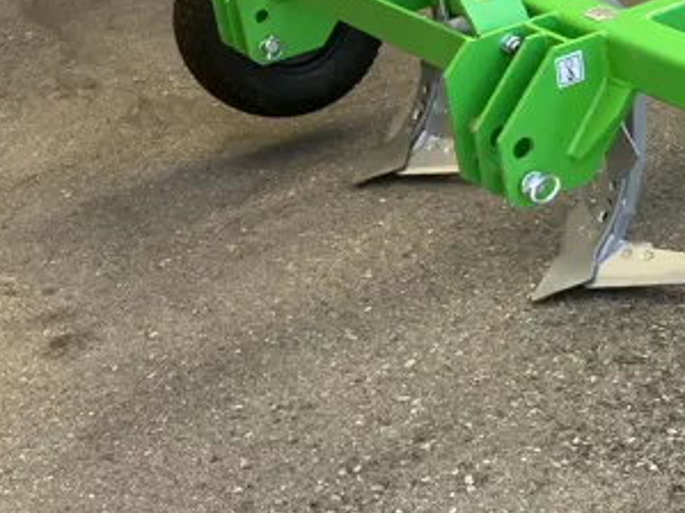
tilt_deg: -19.3
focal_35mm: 75
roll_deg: +3.1
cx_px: 829
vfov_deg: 19.3
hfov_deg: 23.6
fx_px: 1484
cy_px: 69
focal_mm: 3.99
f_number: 1.8
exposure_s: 1/248
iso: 25
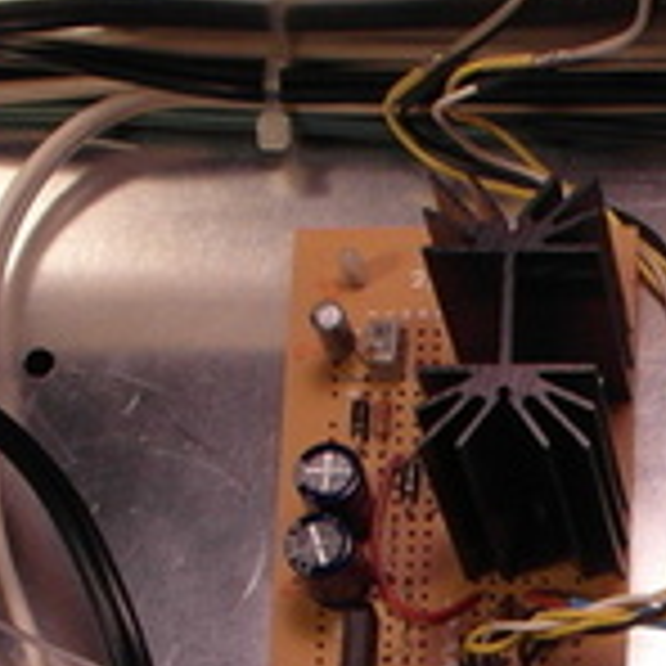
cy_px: 765
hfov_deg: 10.3
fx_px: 3592
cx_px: 994
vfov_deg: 10.4
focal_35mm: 165
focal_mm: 6.2
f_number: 4.3
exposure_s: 1/60
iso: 100
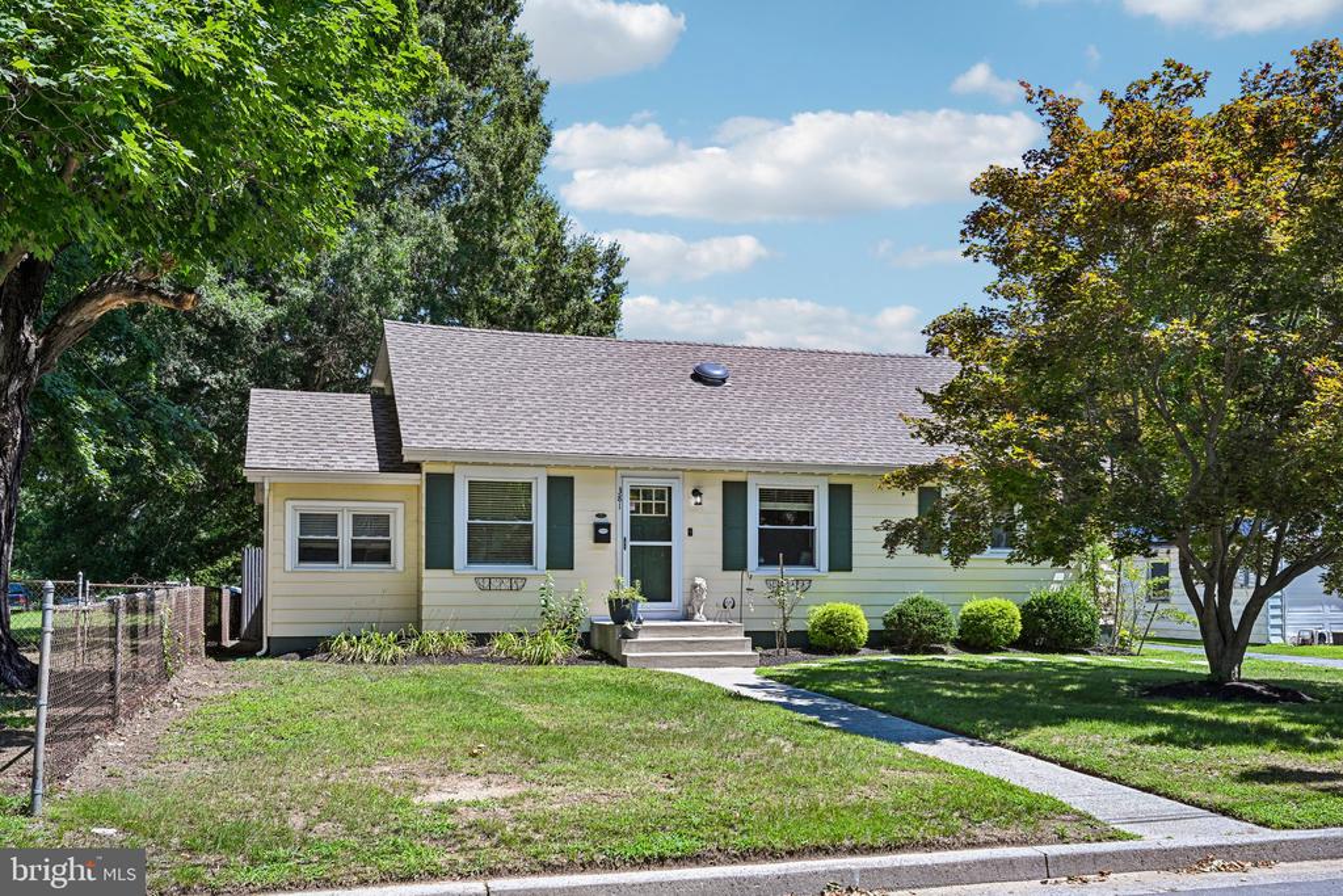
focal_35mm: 30
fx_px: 1119
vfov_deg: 43.6
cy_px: 448
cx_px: 672
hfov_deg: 61.9
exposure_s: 1/1000
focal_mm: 30
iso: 800
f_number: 8
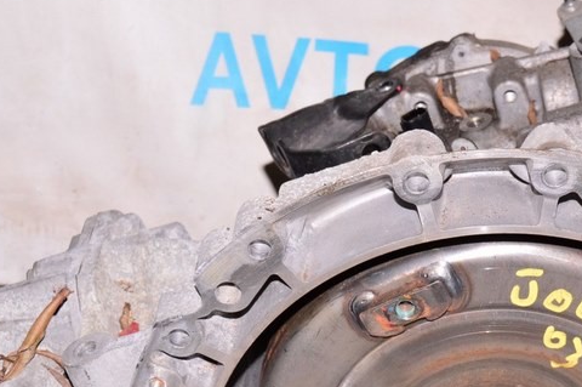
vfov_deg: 14.0
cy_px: 375
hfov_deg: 21.1
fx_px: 1550
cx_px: 450
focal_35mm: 96
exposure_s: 1/160
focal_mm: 30
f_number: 8
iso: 1600
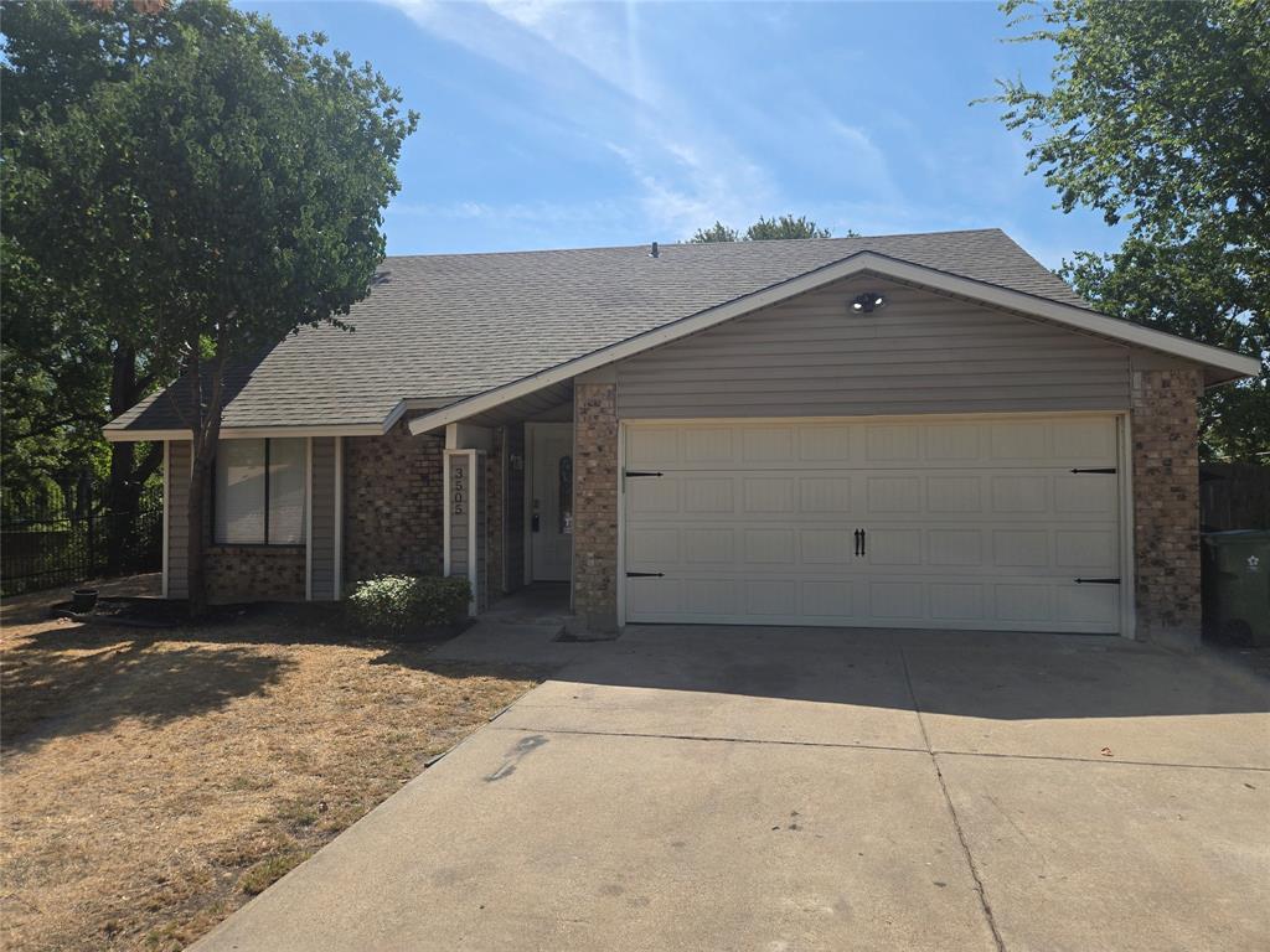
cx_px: 635
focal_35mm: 23
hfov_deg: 73.9
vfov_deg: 58.9
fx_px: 844
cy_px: 476
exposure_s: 1/2060
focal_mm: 5.4
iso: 25
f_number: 1.8
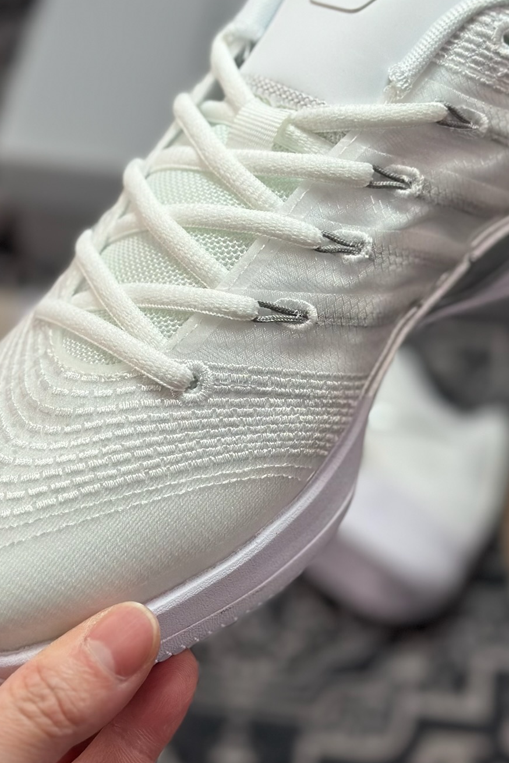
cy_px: 306
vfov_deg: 25.9
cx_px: 280
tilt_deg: -56.0
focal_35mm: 78
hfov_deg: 17.5
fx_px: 1654
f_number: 1.78
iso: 80
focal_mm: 6.86
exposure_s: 1/1695
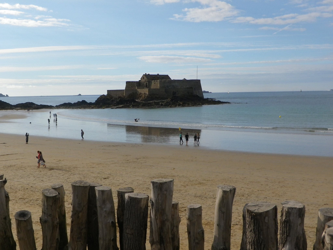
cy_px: 125
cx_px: 166
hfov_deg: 41.2
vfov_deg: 31.5
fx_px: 443
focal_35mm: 46
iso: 100
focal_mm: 8.2
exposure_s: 1/1250
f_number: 4.2
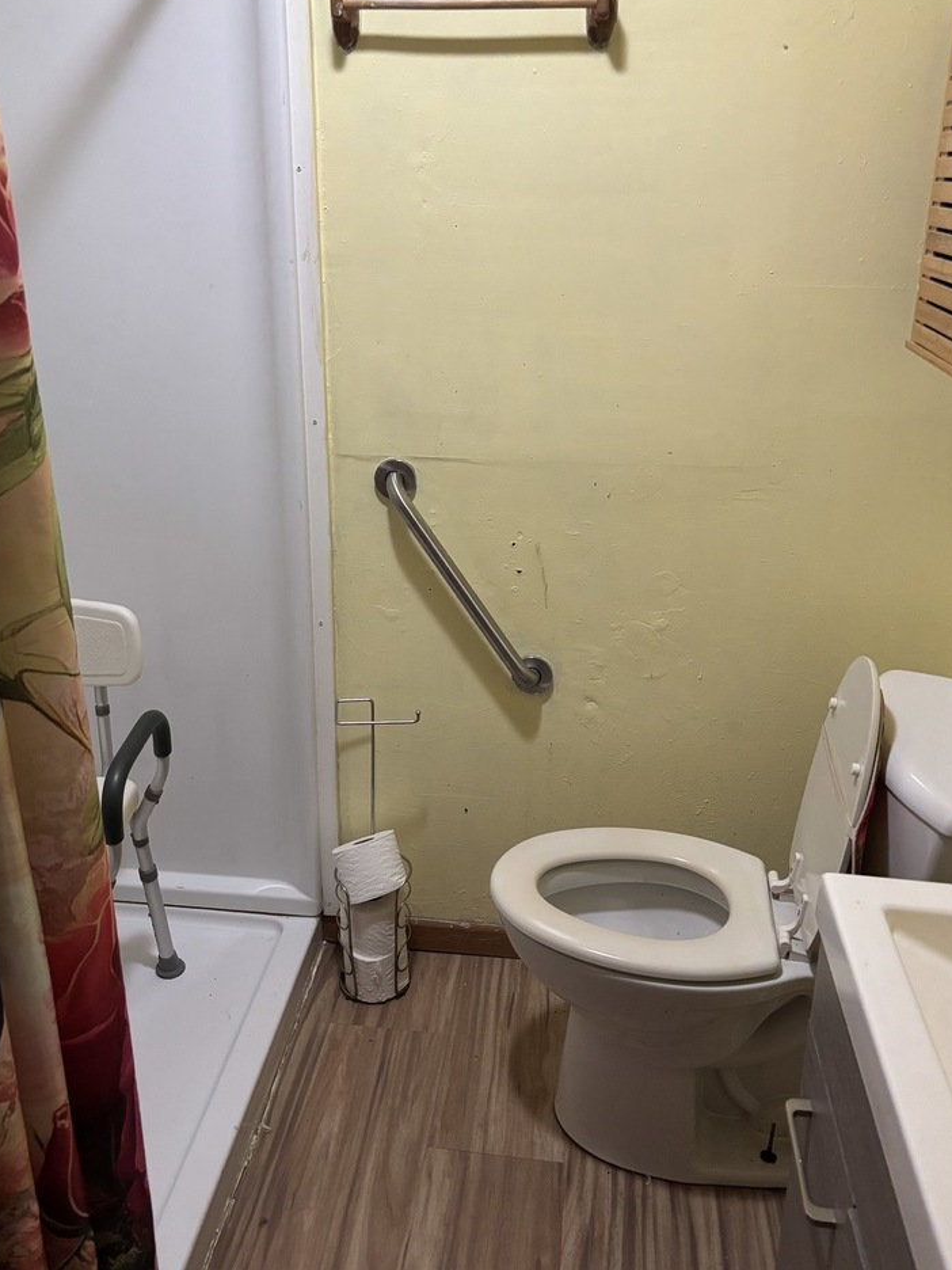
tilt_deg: -19.6
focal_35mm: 30
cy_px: 539
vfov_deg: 59.7
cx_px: 453
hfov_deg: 46.8
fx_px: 1100
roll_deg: +1.0
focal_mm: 5.96
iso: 320
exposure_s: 1/60
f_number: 1.6
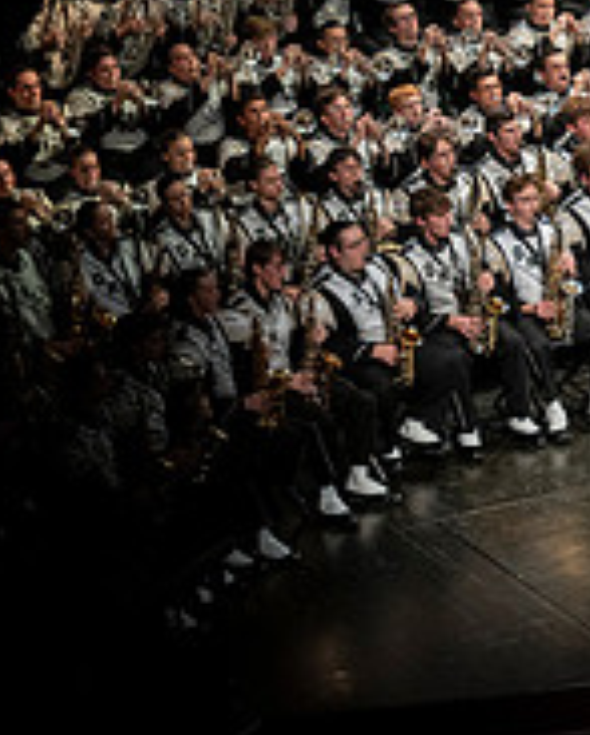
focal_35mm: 190
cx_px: 1136
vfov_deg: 10.1
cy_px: 171
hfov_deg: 7.8
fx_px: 4137
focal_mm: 64
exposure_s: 1/500
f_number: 2.8
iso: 1250
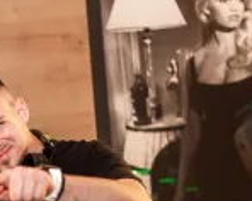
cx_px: -58
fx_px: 678
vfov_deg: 16.3
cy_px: 227
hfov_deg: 19.7
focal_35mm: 91
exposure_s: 1/160
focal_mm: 35
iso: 800
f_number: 1.4
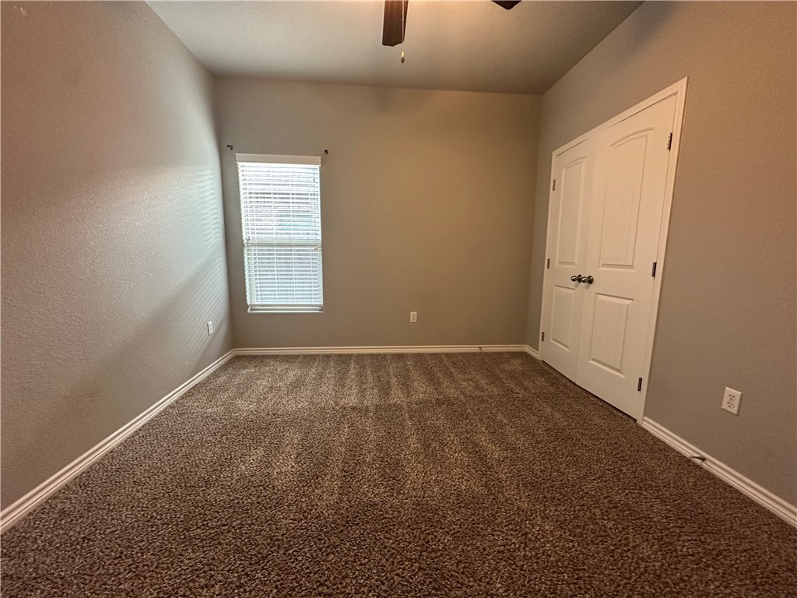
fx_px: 322
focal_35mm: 14
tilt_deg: -8.1
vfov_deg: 85.7
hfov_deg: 102.1
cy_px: 299
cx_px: 398
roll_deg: -0.4
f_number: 2.2
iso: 400
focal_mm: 2.22
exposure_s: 1/60
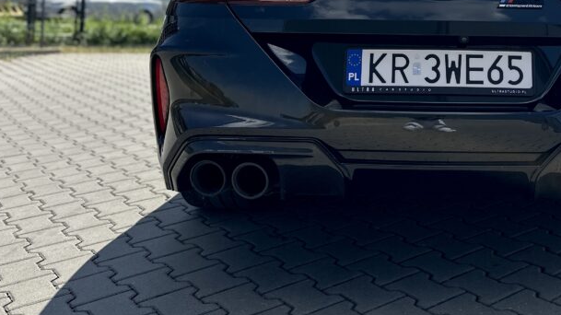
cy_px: 0
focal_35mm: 44
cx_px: 431
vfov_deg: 25.7
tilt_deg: +2.0
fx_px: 654
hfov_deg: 44.6
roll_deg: -1.7
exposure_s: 1/6623
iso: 80
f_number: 1.78
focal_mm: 6.86
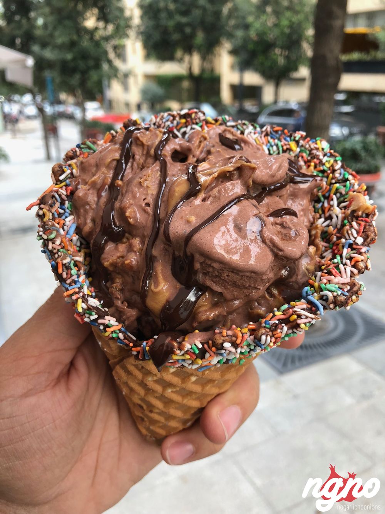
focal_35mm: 28
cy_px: 257
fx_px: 415
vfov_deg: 63.4
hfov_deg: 49.8
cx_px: 192
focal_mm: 4
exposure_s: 1/34
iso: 25
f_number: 1.8
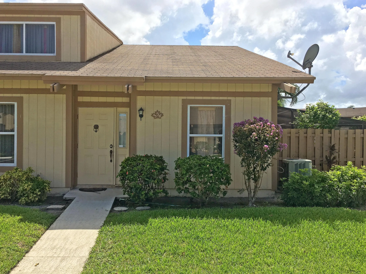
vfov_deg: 48.2
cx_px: 183
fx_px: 307
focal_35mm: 29
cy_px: 137
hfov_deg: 61.7
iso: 25
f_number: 2.2
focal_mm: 4.15
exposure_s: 1/1923
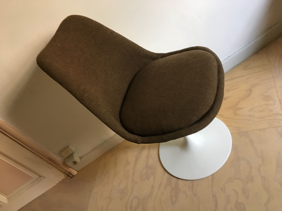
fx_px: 236
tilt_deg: -38.8
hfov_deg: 61.7
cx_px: 141
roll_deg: +39.5
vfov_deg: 48.2
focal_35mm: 29
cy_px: 106
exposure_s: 1/33
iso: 250
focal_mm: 4.15
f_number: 2.2
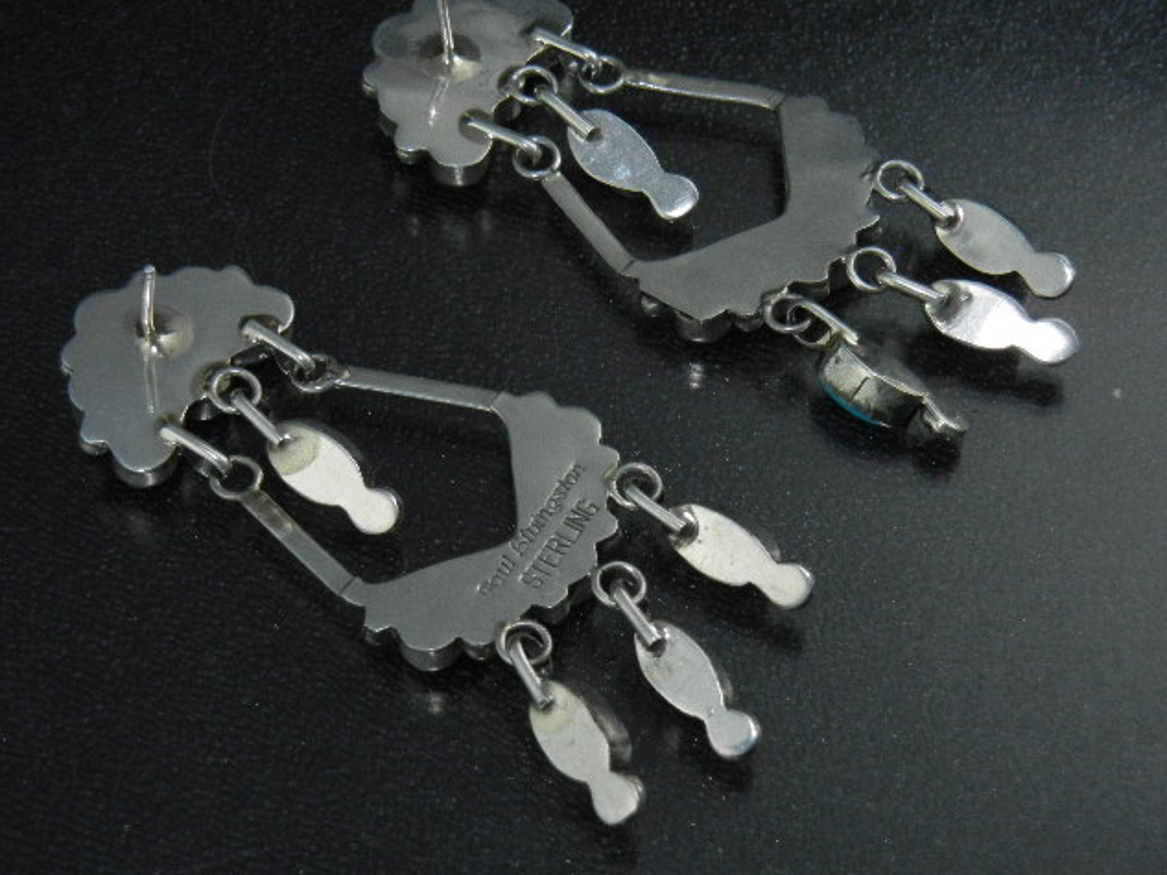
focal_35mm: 90
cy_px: 435
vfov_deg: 16.4
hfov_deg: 21.8
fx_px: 3035
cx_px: 583
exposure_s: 1/30
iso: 800
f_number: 8.8
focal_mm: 16
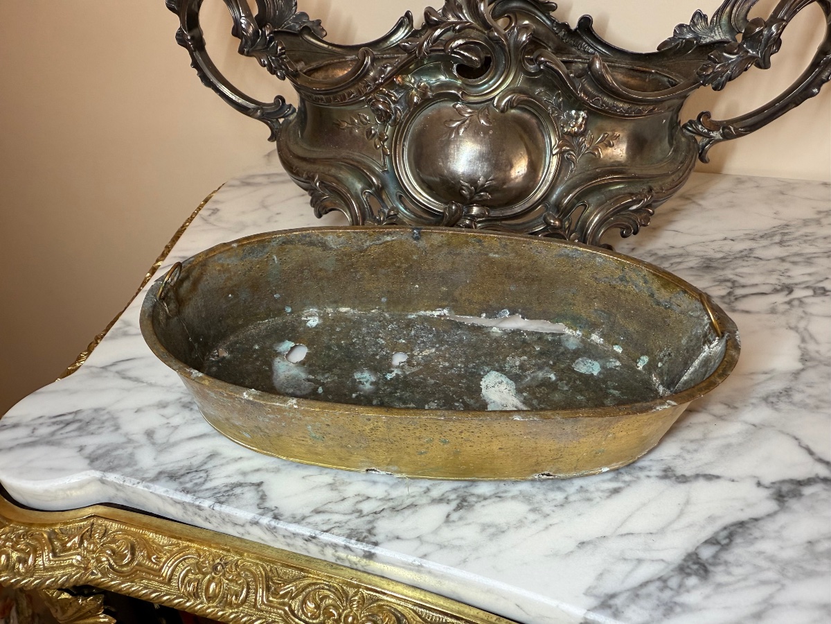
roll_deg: +0.3
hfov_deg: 71.6
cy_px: 312
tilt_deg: -36.9
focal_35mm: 24
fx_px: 576
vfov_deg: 56.8
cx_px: 416
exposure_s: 1/99
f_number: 2.2
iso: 125
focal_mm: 2.22
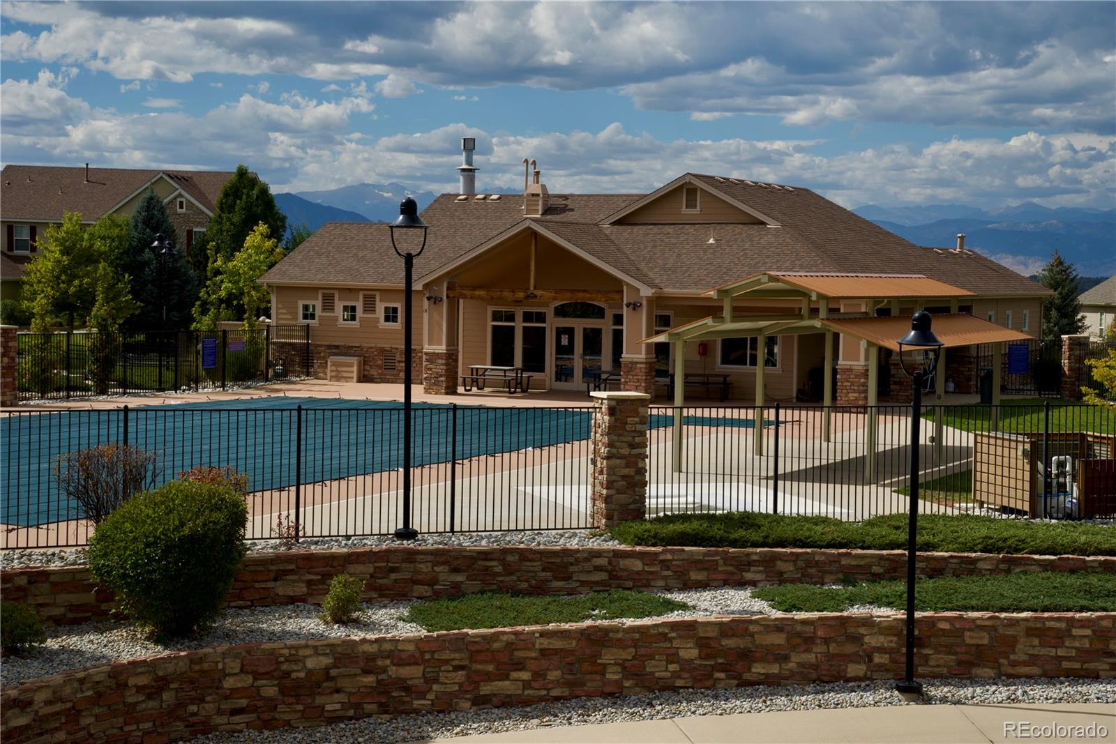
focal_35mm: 65
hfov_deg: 31.0
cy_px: 372
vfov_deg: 20.9
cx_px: 558
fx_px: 2015
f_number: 16
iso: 400
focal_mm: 65
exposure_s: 1/400
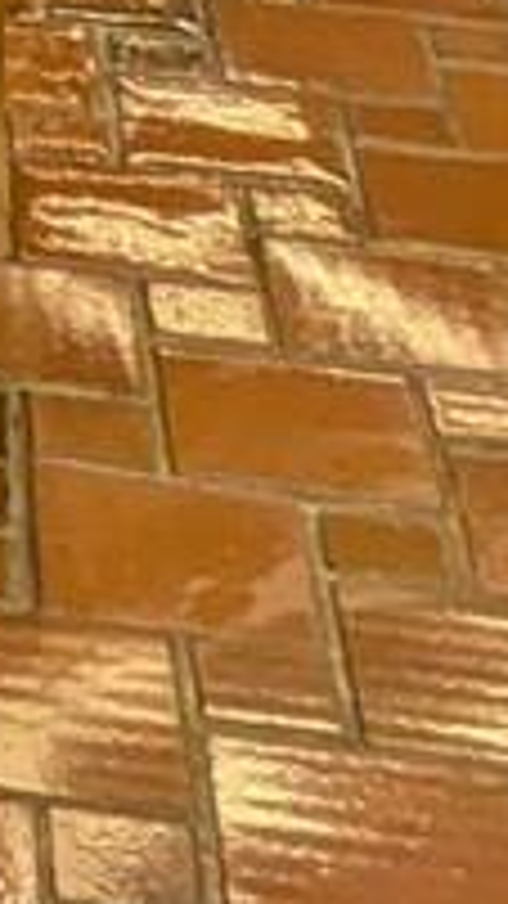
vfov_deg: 12.3
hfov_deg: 7.9
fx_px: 3330
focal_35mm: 139
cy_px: -1255
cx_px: -859
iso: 126
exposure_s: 1/40
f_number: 2.2
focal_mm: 2.35
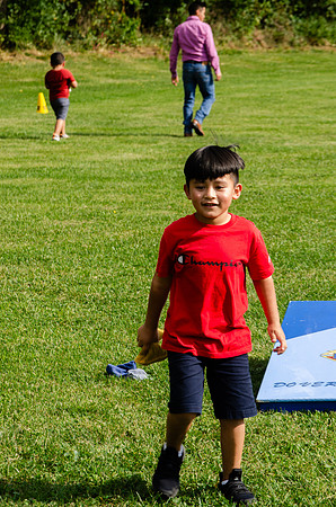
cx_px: 168
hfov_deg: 7.5
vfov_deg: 11.3
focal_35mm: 183
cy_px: 254
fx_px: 2574
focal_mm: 122
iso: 100
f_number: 8
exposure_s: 1/250
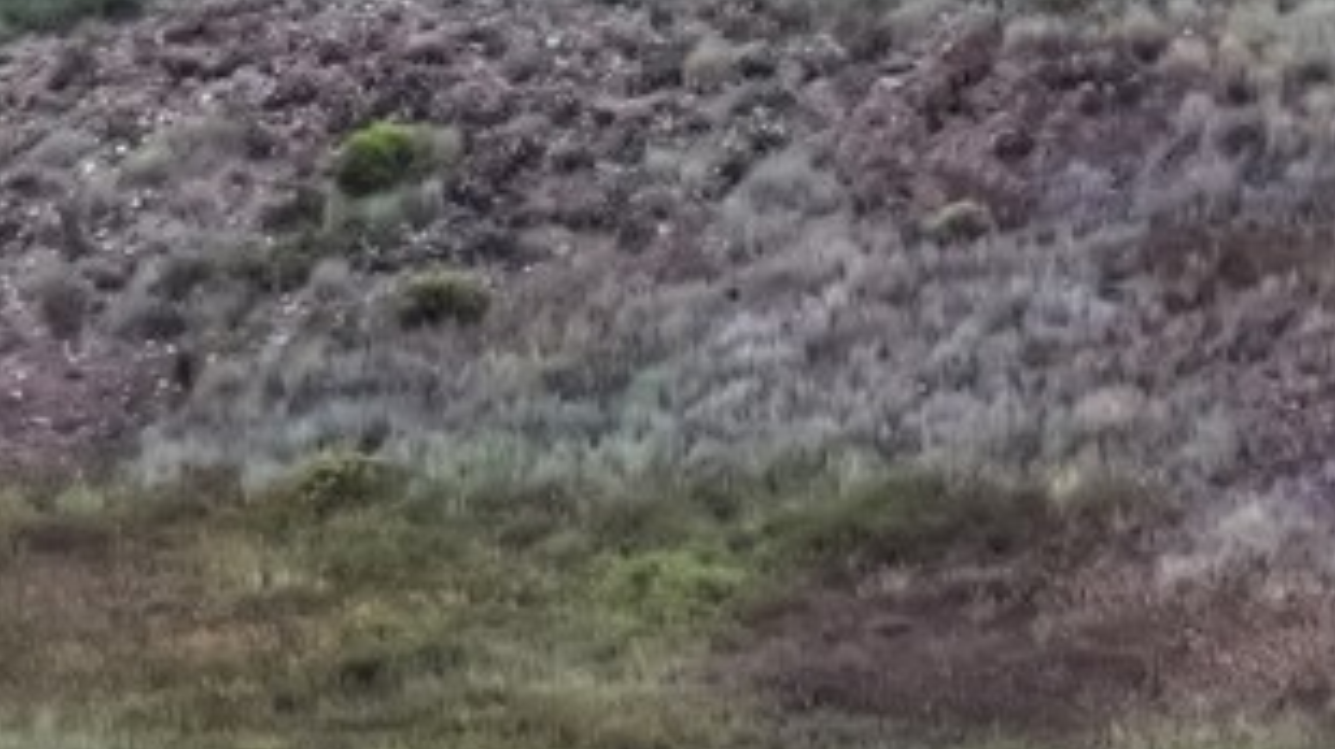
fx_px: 13940
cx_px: 2132
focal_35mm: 394
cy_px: -1569
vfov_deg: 3.0
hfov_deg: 5.4
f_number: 2.8
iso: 190
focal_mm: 19.4
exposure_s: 1/15
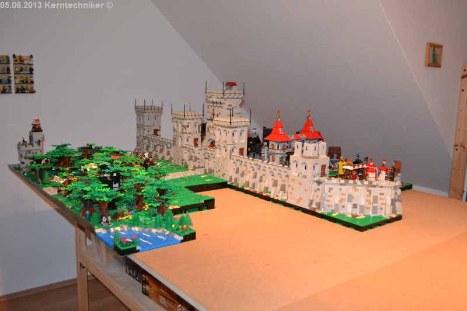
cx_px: 234
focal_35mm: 33
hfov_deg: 57.2
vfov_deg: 40.0
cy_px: 156
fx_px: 428
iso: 2800
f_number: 4
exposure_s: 1/60
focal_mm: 22
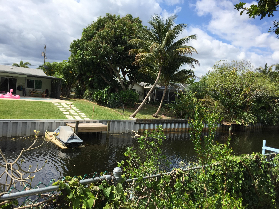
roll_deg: -6.2
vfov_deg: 48.2
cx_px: 140
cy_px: 104
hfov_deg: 61.7
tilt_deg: -1.7
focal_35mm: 29
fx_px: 234
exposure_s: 1/2326
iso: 32
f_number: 2.2
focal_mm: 4.15
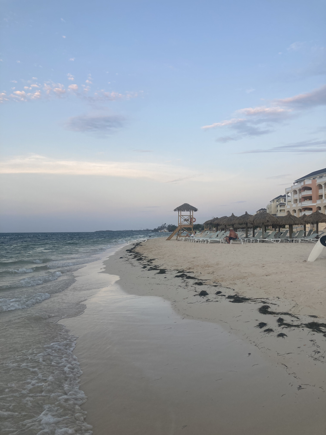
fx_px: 352
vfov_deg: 63.4
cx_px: 163
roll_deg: +0.6
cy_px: 218
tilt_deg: +2.9
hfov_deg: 49.7
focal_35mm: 28
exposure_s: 1/121
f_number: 1.8
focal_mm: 3.99
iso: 25
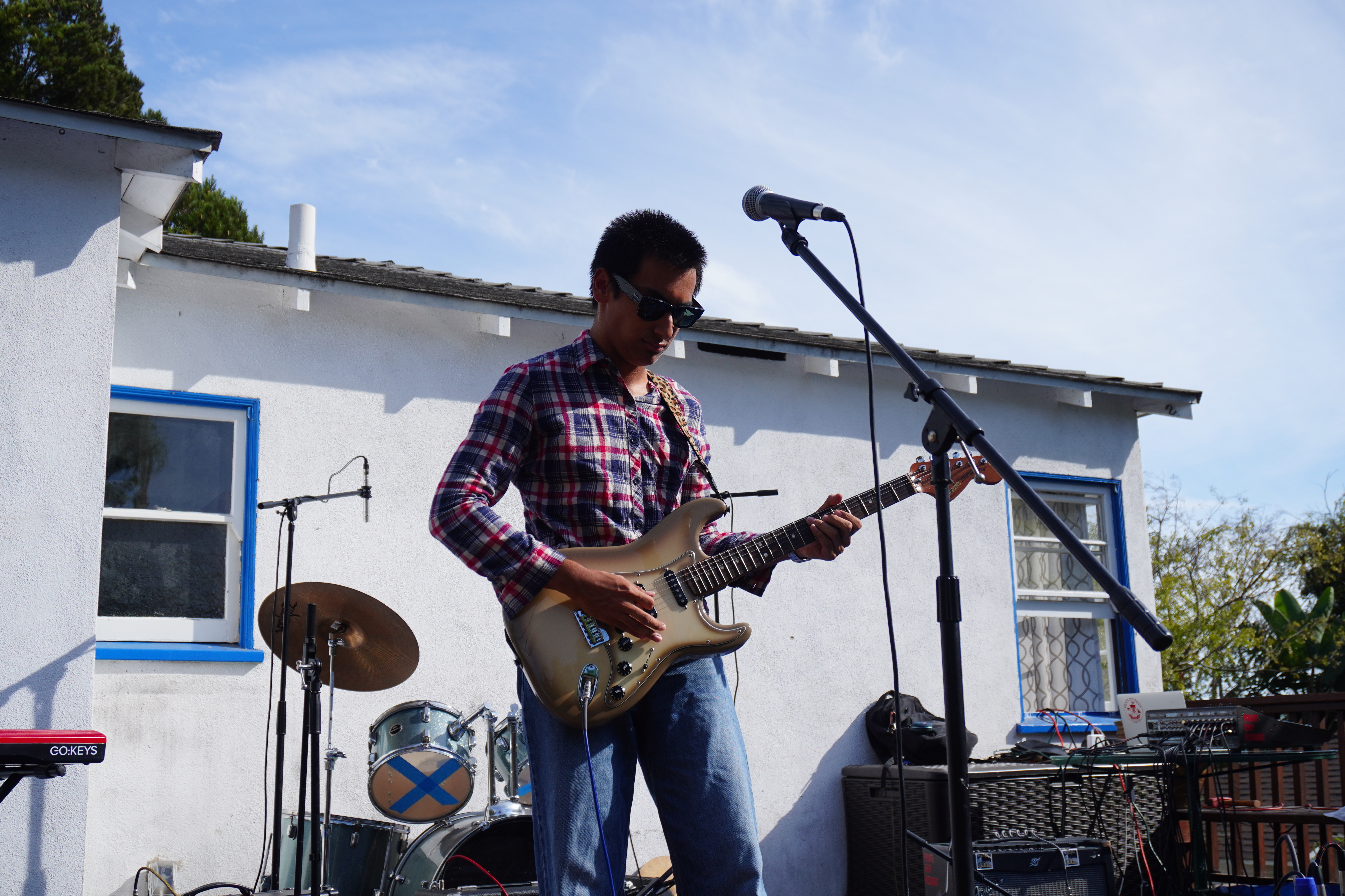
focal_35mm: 40
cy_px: 448
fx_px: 1513
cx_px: 672
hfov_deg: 47.9
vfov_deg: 33.0
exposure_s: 1/640
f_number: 5
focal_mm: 27
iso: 100
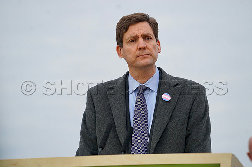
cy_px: 84
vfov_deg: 7.5
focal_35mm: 182
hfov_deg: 11.3
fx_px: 1273
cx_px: 126
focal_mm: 182
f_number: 4.5
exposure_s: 1/320
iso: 100
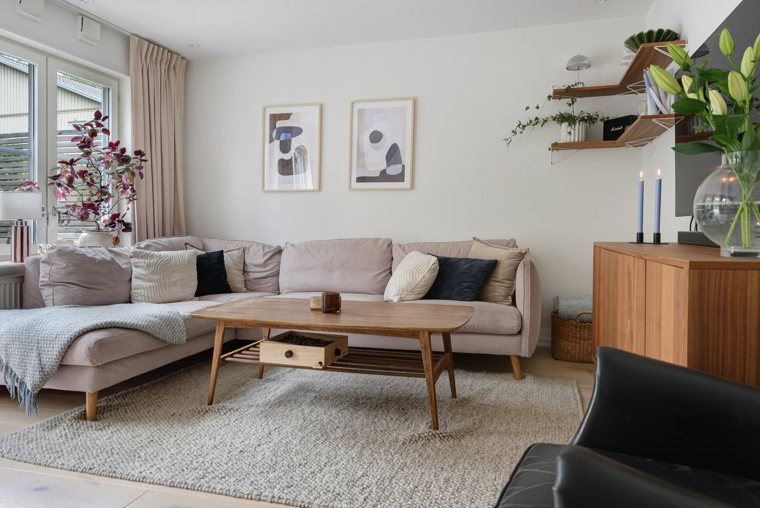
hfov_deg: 73.7
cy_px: 254
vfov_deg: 53.2
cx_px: 380
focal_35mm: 24
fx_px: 507
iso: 400
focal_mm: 24
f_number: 8
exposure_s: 1/15
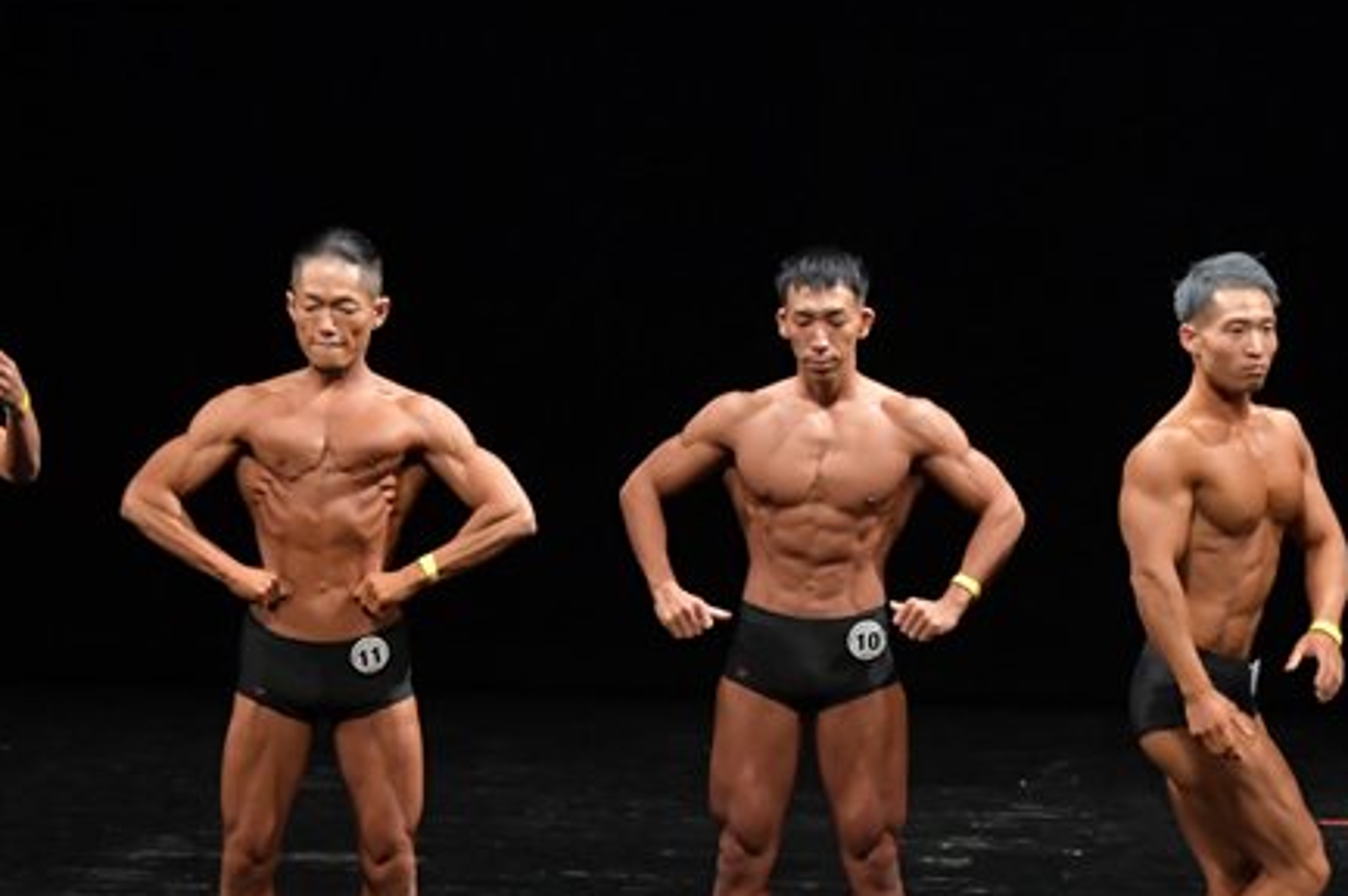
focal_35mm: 281
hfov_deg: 7.3
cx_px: 531
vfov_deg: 4.9
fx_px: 10514
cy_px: 582
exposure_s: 1/400
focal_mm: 105
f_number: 5.6
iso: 3200
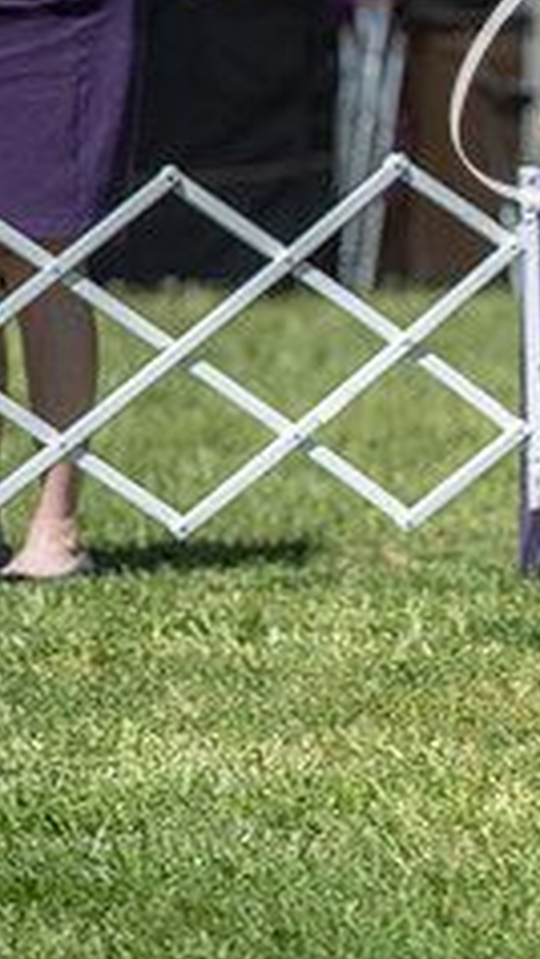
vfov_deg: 4.7
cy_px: 276
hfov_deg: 2.6
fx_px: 11676
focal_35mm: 459
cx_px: 1036
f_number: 5
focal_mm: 180
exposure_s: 1/400
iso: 100
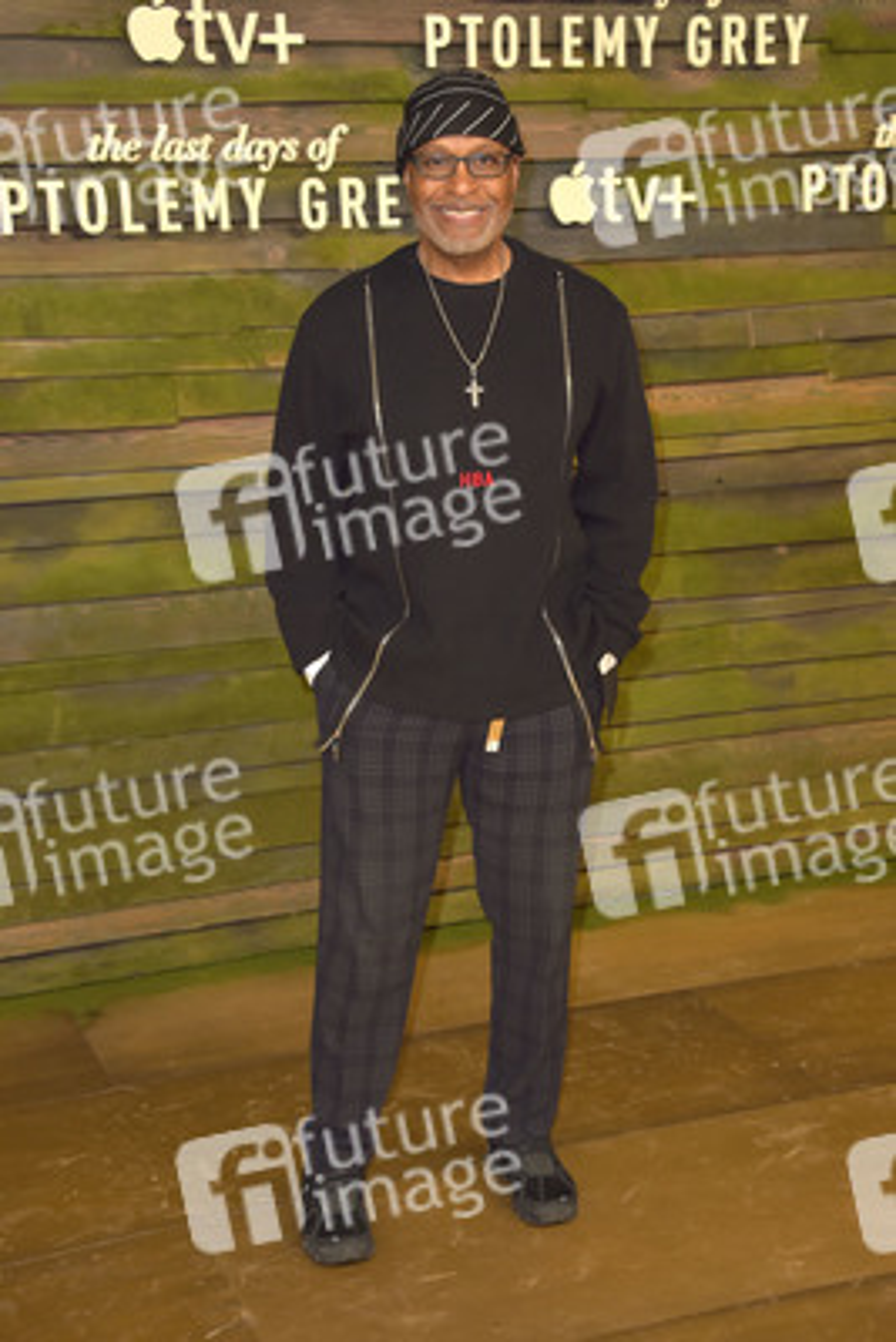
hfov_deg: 24.6
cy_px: 671
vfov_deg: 36.2
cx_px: 448
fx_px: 2051
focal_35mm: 55
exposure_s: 1/250
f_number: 7.1
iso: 400
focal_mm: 55
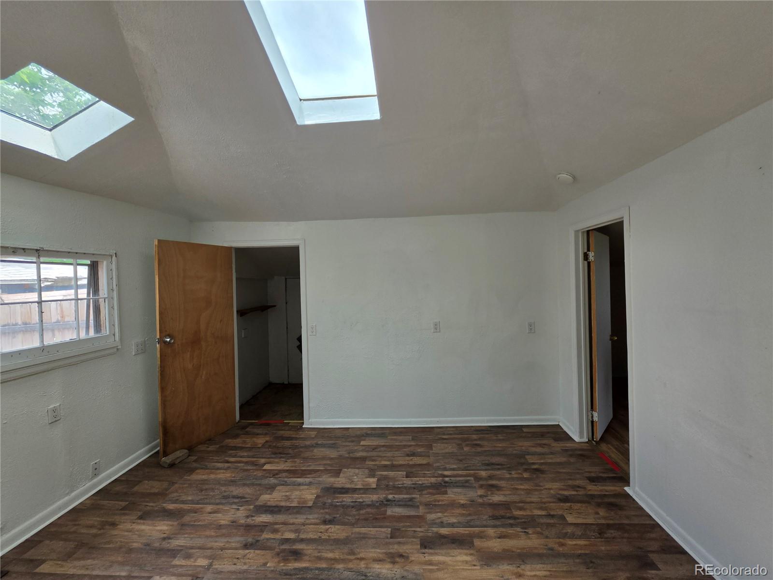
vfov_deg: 89.9
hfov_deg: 106.2
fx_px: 290
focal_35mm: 13
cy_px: 290
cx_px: 386
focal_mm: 2.2
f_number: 1.9
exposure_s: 1/278
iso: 32
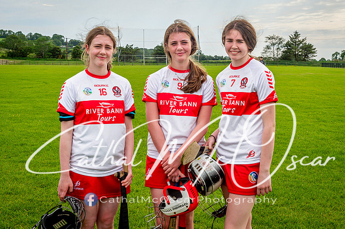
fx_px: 498
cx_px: 168
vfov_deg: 25.8
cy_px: 76
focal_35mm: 52
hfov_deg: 38.2
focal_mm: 38
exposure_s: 1/100
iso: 100
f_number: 8
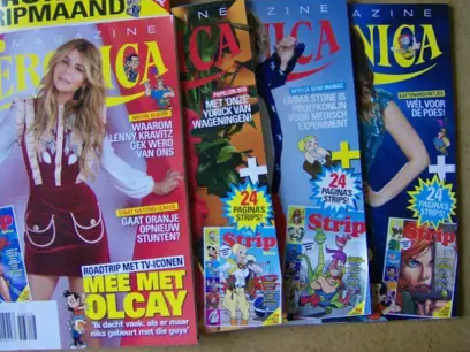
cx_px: 226
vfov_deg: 34.3
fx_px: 570
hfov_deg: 44.8
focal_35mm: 42
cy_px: 159
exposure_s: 1/26.2
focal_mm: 6
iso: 200
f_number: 2.8
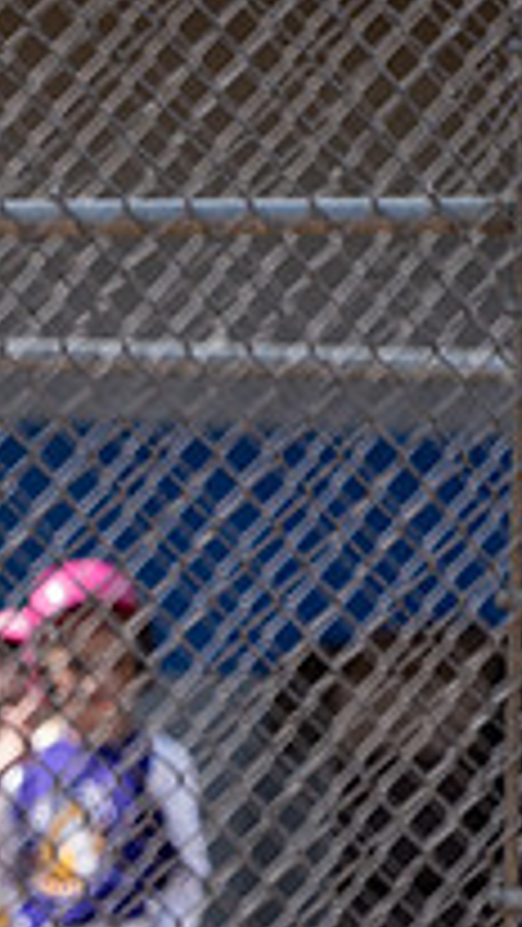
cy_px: 817
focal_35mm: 530
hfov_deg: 2.3
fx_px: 13031
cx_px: -477
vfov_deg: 4.1
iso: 200
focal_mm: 180
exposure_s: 1/2000
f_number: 3.2
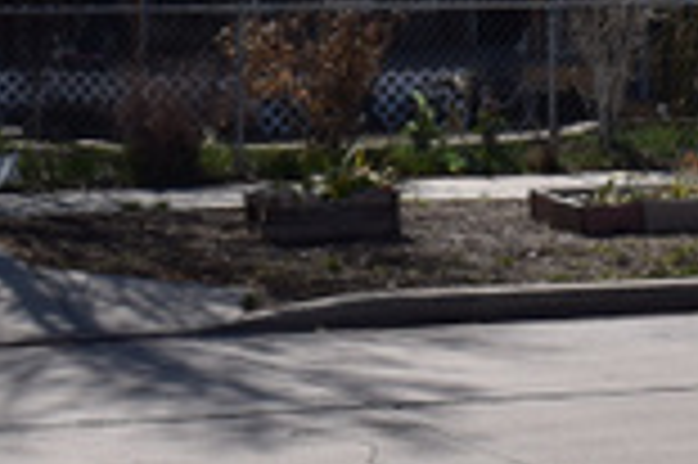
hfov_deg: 13.8
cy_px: -277
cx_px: 347
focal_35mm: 149
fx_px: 2886
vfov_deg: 8.9
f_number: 9
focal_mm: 24
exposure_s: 1/800
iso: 200
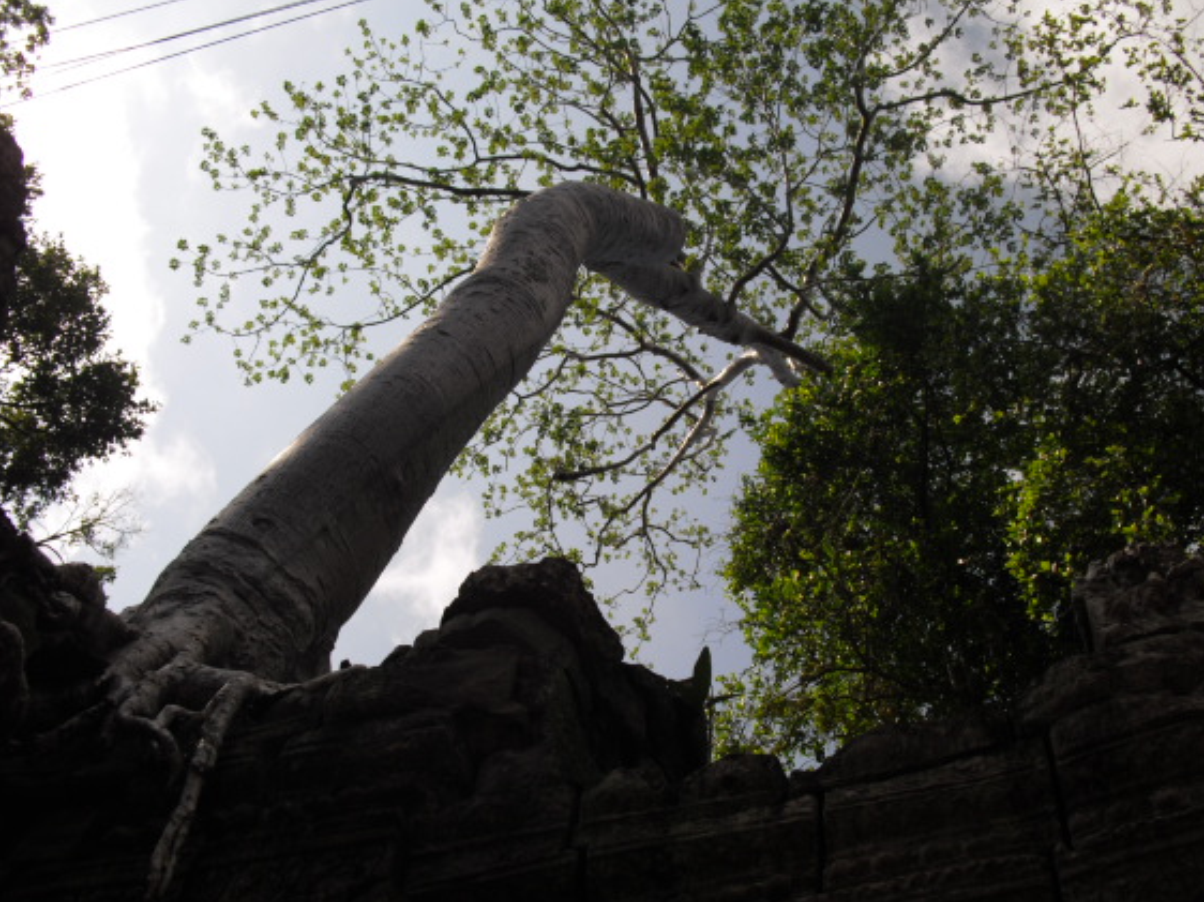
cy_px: 497
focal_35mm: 41
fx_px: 1425
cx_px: 664
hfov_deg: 45.7
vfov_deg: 35.1
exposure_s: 1/200
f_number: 7.8
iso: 64
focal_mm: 6.3
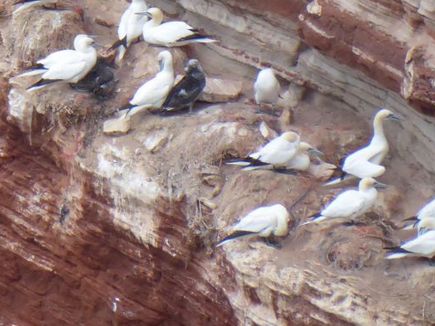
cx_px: 120
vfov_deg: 0.9
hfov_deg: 1.2
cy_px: 89
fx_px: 21408
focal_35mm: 1704
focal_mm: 129
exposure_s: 1/125
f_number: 6.4
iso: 250
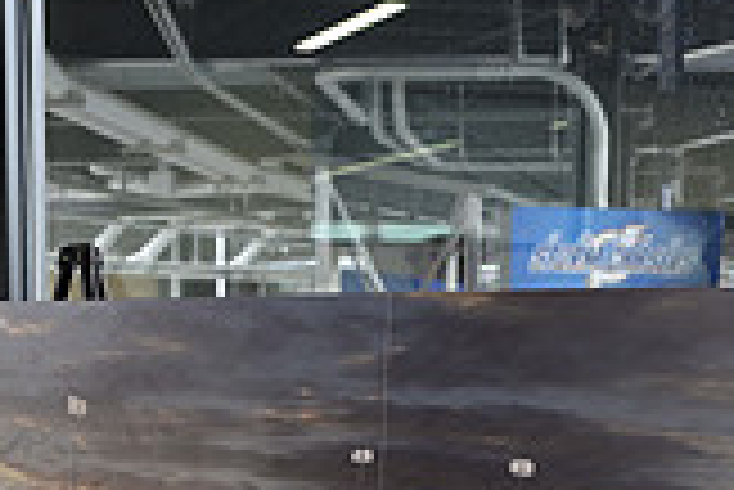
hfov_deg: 19.8
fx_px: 2102
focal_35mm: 103
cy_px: 766
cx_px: 311
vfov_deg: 12.6
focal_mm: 29
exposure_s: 1/60
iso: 400
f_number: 4
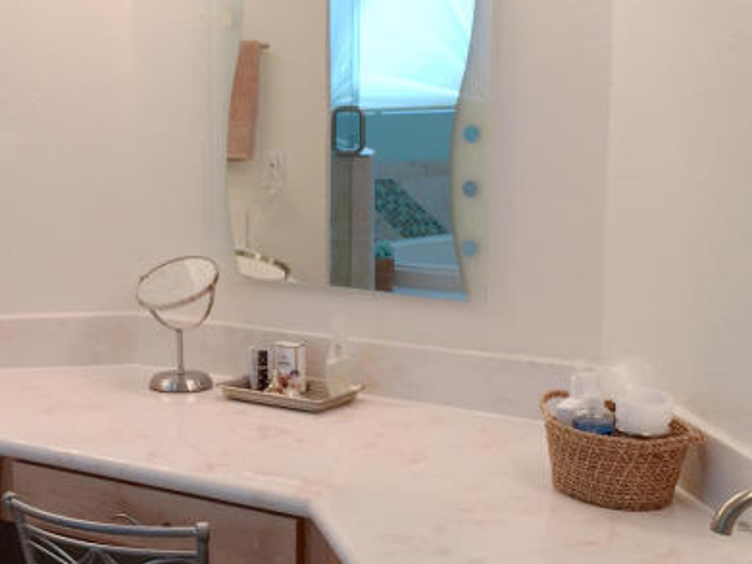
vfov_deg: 19.3
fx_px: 1651
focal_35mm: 76
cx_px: 154
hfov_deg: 25.2
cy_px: 379
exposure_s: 1/60
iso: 40
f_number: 2.2
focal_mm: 4.15
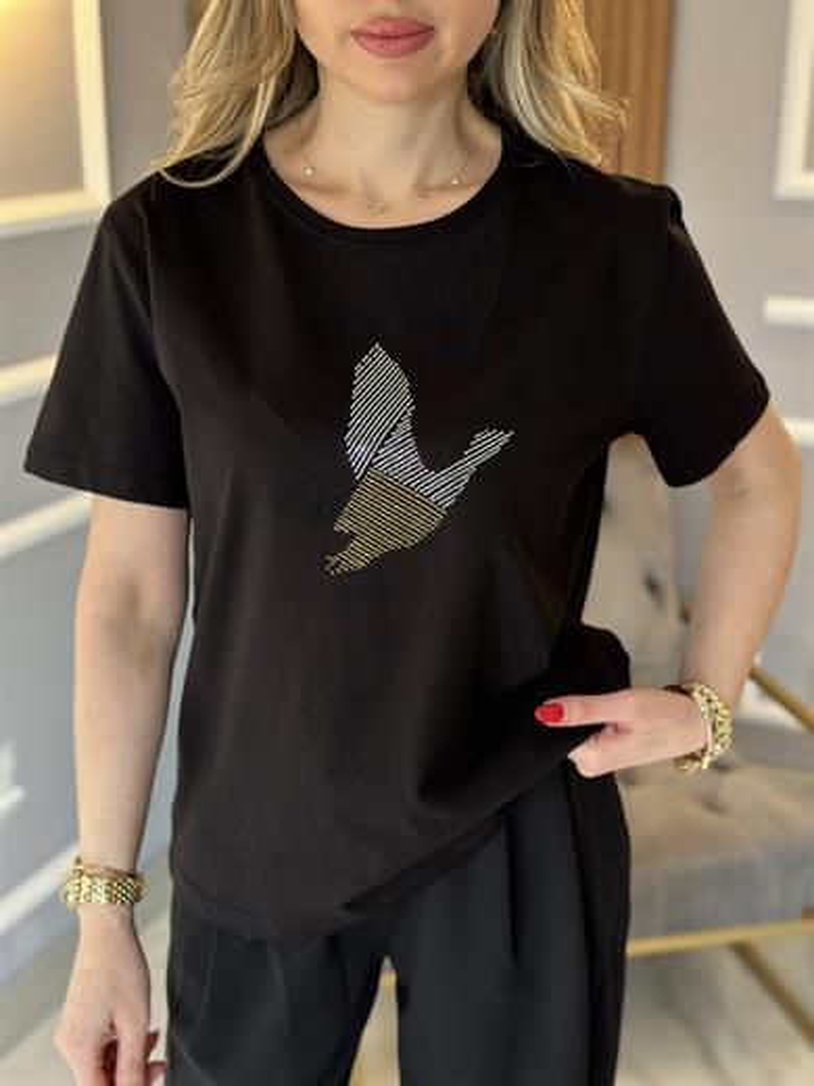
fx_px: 1505
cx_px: 407
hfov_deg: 30.3
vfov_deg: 39.7
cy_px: 543
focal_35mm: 48
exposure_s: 1/60
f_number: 1.78
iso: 200
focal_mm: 6.86
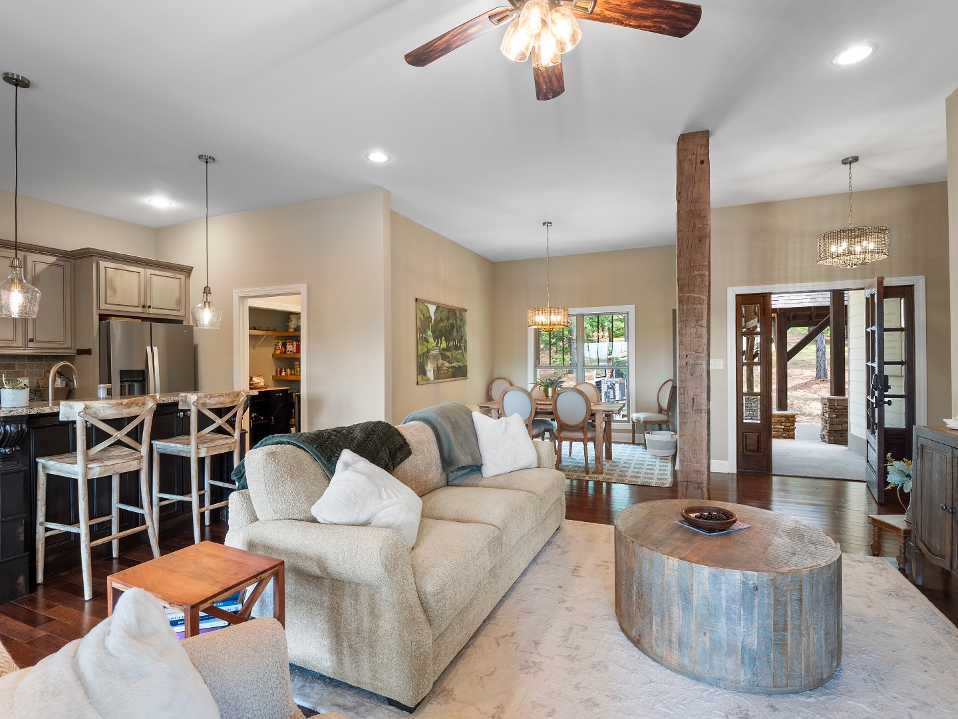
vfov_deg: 78.1
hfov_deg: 94.5
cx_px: 479
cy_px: 360
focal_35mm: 16
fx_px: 443
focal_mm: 8
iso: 400
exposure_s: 1/8
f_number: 5.6
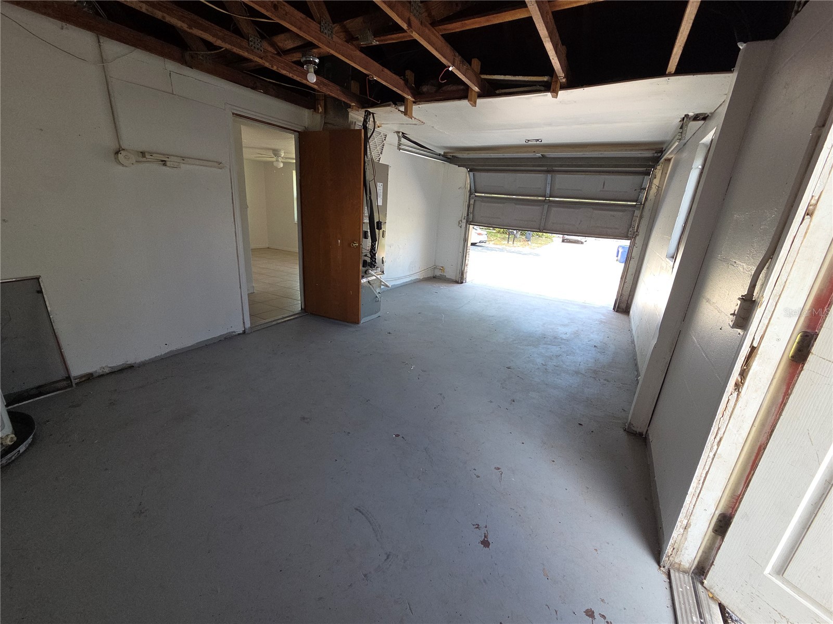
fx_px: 313
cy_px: 312
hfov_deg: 106.2
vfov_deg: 89.9
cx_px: 416
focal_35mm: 13
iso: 64
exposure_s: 1/120
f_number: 2.2
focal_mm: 2.2
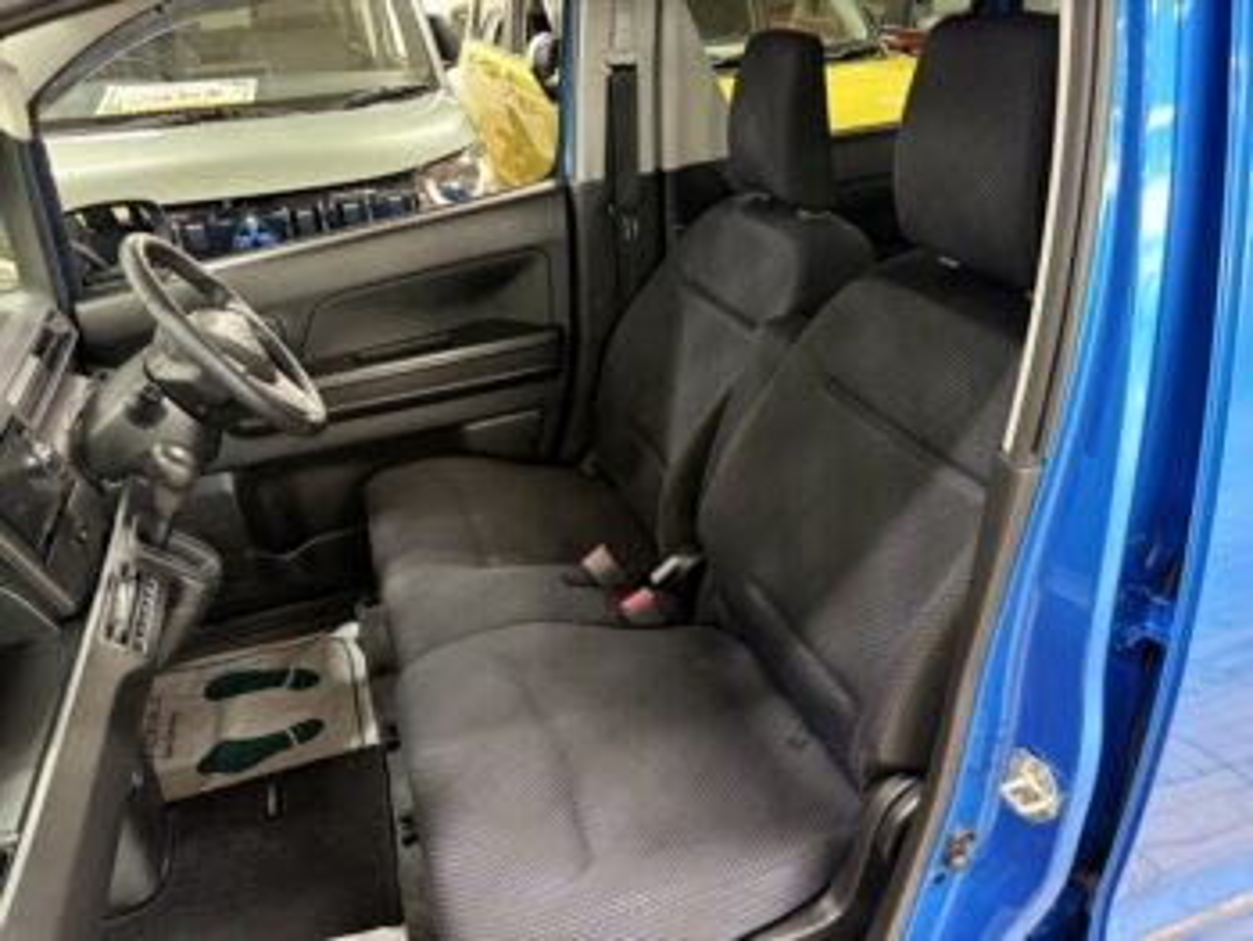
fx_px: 942
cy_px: 470
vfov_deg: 53.1
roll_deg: +4.2
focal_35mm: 26
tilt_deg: -27.5
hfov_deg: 67.3
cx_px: 626
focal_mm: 5.96
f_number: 1.6
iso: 500
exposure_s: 1/25
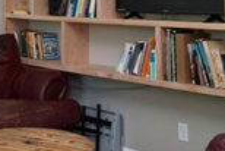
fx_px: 469
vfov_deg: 15.1
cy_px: -142
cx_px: 1
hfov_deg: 25.7
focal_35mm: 75
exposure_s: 1/60
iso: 200
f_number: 5
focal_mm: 12
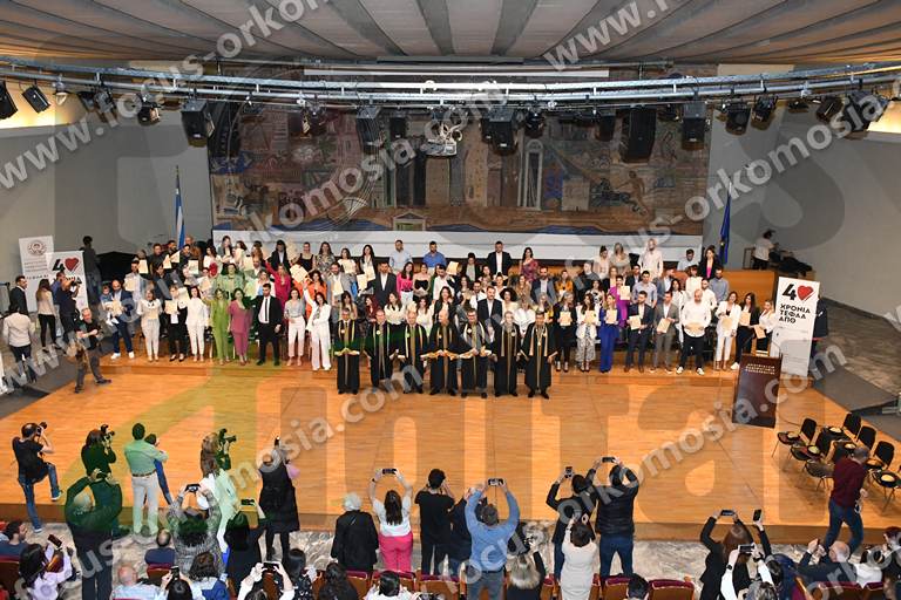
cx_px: 450
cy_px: 300
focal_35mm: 33
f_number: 7.1
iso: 5000
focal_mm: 22
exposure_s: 1/250
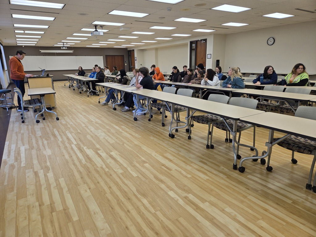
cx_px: 158
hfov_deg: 73.9
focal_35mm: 23
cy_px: 118
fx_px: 210
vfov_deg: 58.9
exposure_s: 1/120
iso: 32
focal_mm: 5.4
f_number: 1.8
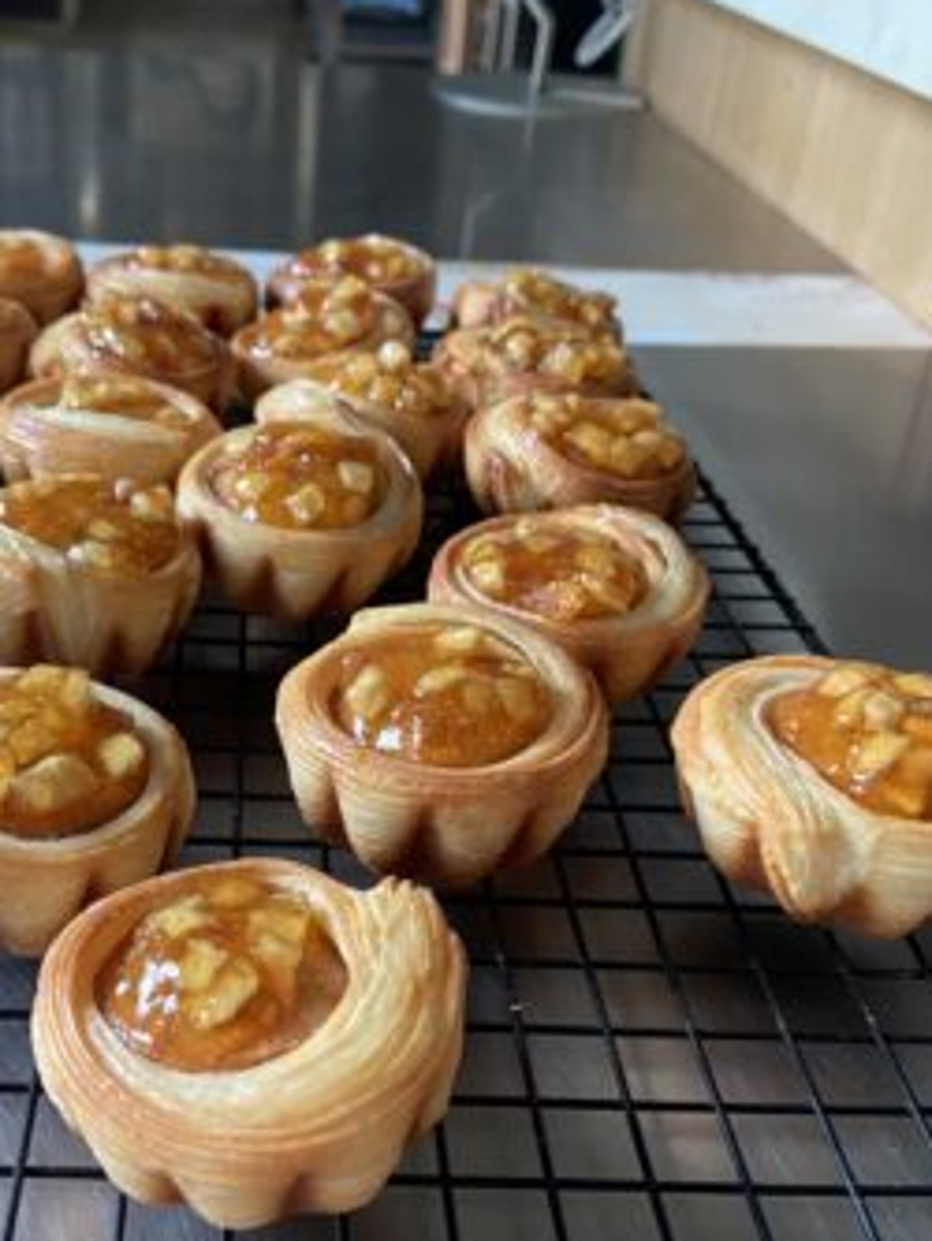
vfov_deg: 47.8
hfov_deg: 36.3
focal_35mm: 39
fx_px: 1399
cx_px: 281
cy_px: 619
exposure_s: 1/60
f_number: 1.8
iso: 200
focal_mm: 4.25
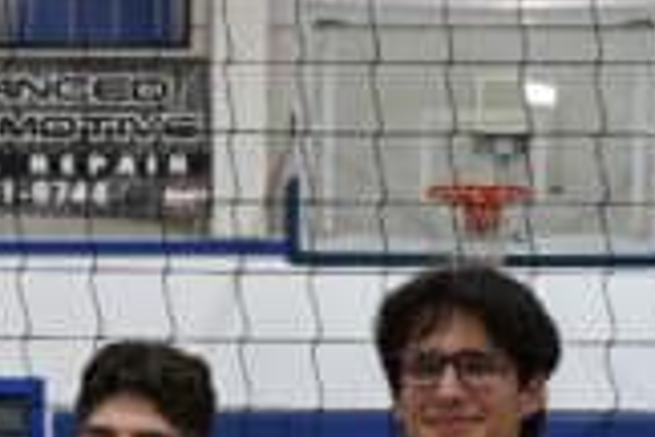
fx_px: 3366
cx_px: 356
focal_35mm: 185
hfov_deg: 11.1
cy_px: 801
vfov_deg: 7.2
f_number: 5
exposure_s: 1/100
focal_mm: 26
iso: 1250
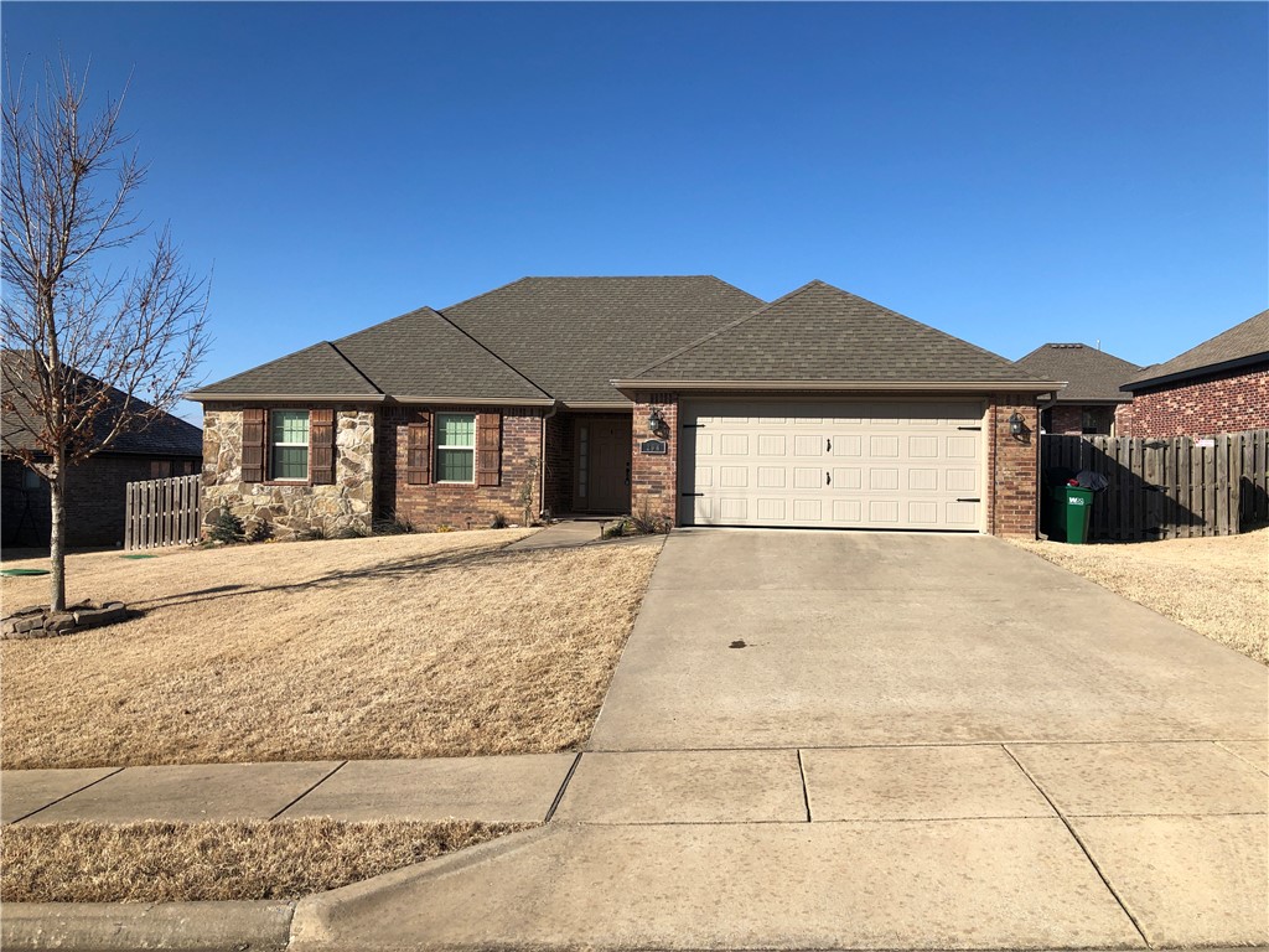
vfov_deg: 49.7
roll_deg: -1.9
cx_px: 634
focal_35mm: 28
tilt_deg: +1.7
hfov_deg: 63.4
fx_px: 1026
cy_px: 476
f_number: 1.8
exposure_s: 1/2315
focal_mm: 4
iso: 20
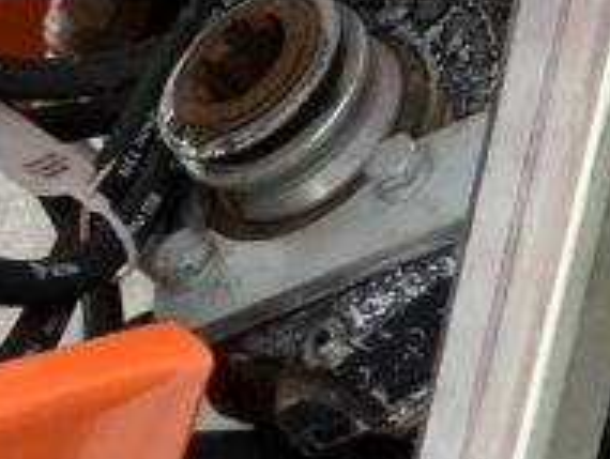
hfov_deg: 12.2
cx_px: 844
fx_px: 2752
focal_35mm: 156
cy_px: -29
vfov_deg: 9.5
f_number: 1.8
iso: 16
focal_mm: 3
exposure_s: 1/303
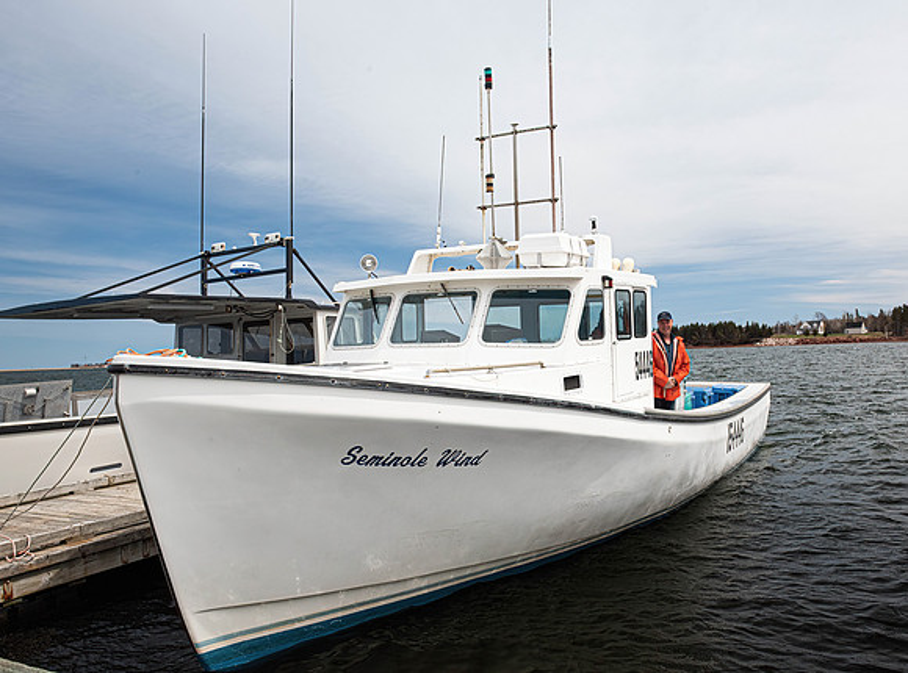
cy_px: 337
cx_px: 504
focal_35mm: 27
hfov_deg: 65.6
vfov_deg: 51.3
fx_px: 702
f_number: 11
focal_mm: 24
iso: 400
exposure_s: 1/500
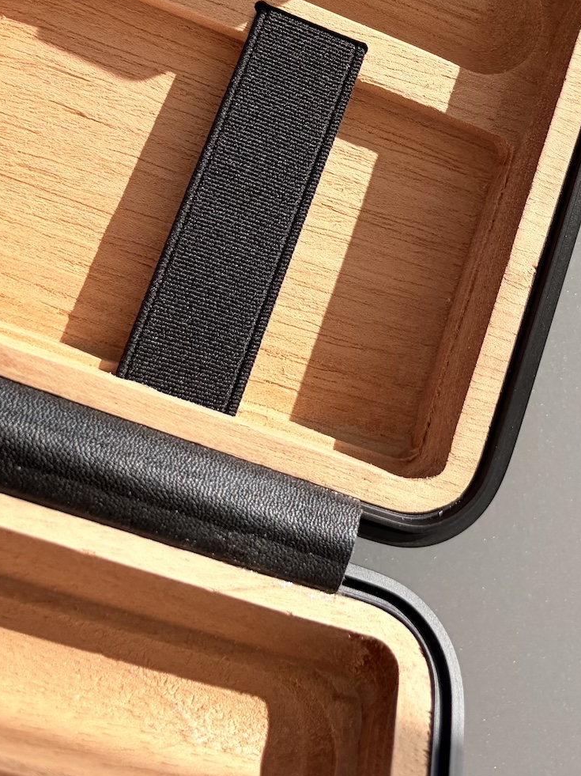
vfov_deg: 32.0
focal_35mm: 56
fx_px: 1254
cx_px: 418
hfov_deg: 25.8
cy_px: 20
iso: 64
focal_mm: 5.96
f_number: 1.6
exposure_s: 1/4608
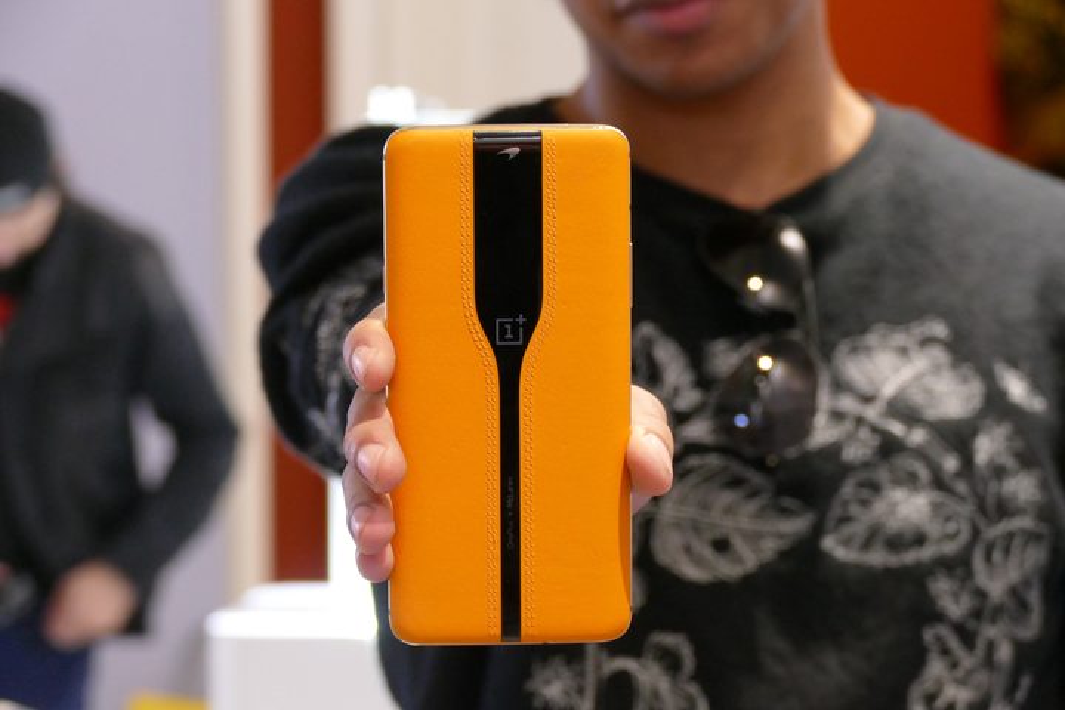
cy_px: 355
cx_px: 532
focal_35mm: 126
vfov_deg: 10.9
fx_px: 3727
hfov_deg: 16.3
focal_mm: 45.89
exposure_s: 1/50
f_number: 3.9
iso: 1600
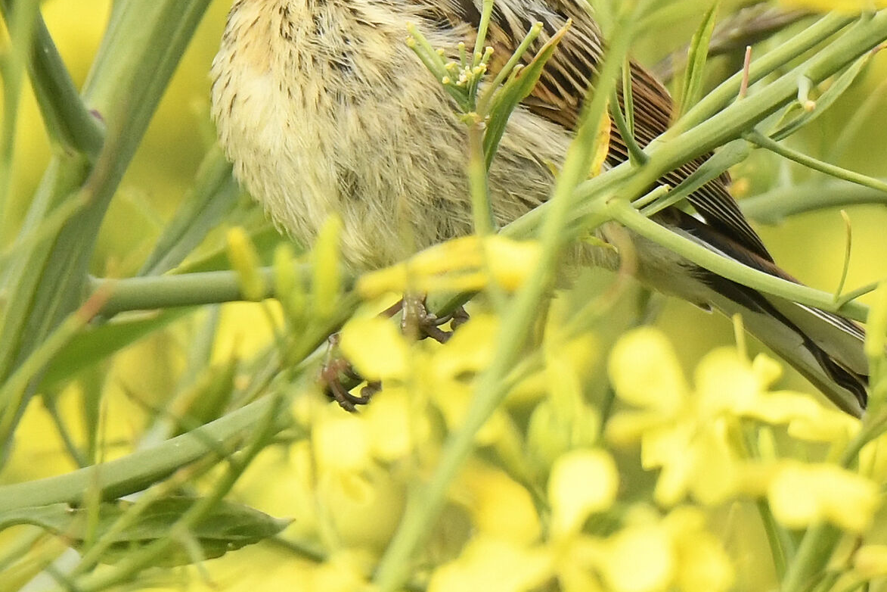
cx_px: 284
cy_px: 21
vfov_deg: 1.1
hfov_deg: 1.7
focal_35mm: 1228
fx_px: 30254
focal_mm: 600
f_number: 8
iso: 1000
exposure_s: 1/500
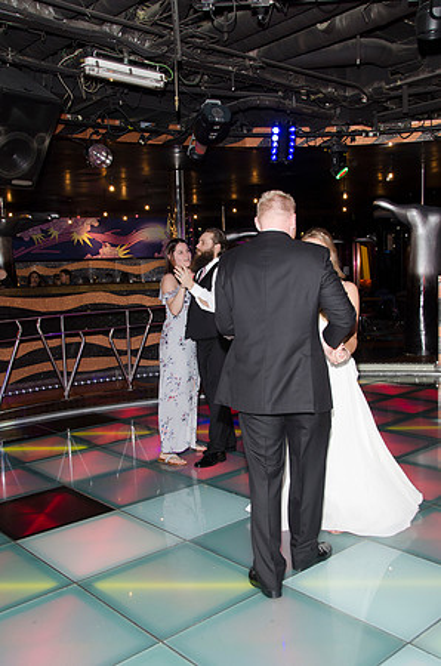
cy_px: 333
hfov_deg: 39.8
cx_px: 220
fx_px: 609
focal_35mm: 33
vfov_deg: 57.3
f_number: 5.6
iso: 400
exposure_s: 1/60
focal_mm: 22
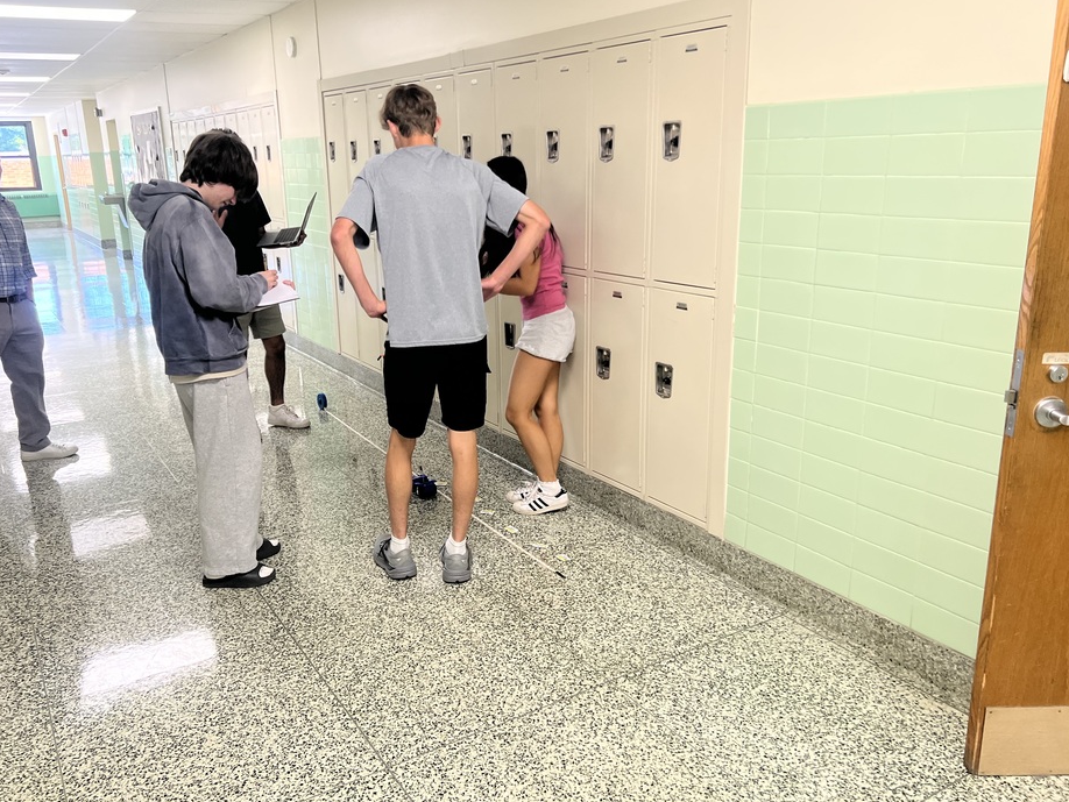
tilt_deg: -14.8
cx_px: 481
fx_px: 896
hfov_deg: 61.5
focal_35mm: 29
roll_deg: -0.4
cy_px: 396
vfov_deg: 48.2
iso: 125
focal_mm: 5.7
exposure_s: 1/120
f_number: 1.5
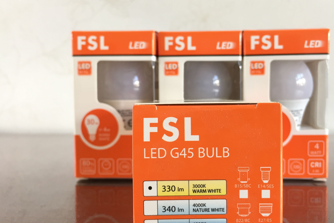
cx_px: 190
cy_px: 111
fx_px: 325
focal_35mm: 35
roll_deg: -0.5
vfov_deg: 37.8
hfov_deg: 54.3
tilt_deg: -2.7
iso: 80
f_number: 2.2
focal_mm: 4.15
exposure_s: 1/33
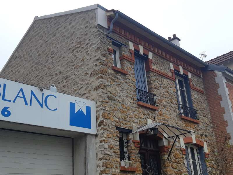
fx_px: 175
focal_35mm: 26
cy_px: 88
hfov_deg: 67.3
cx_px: 116
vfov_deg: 53.1
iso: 40
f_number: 1.7
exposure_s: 1/157
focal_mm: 3.93
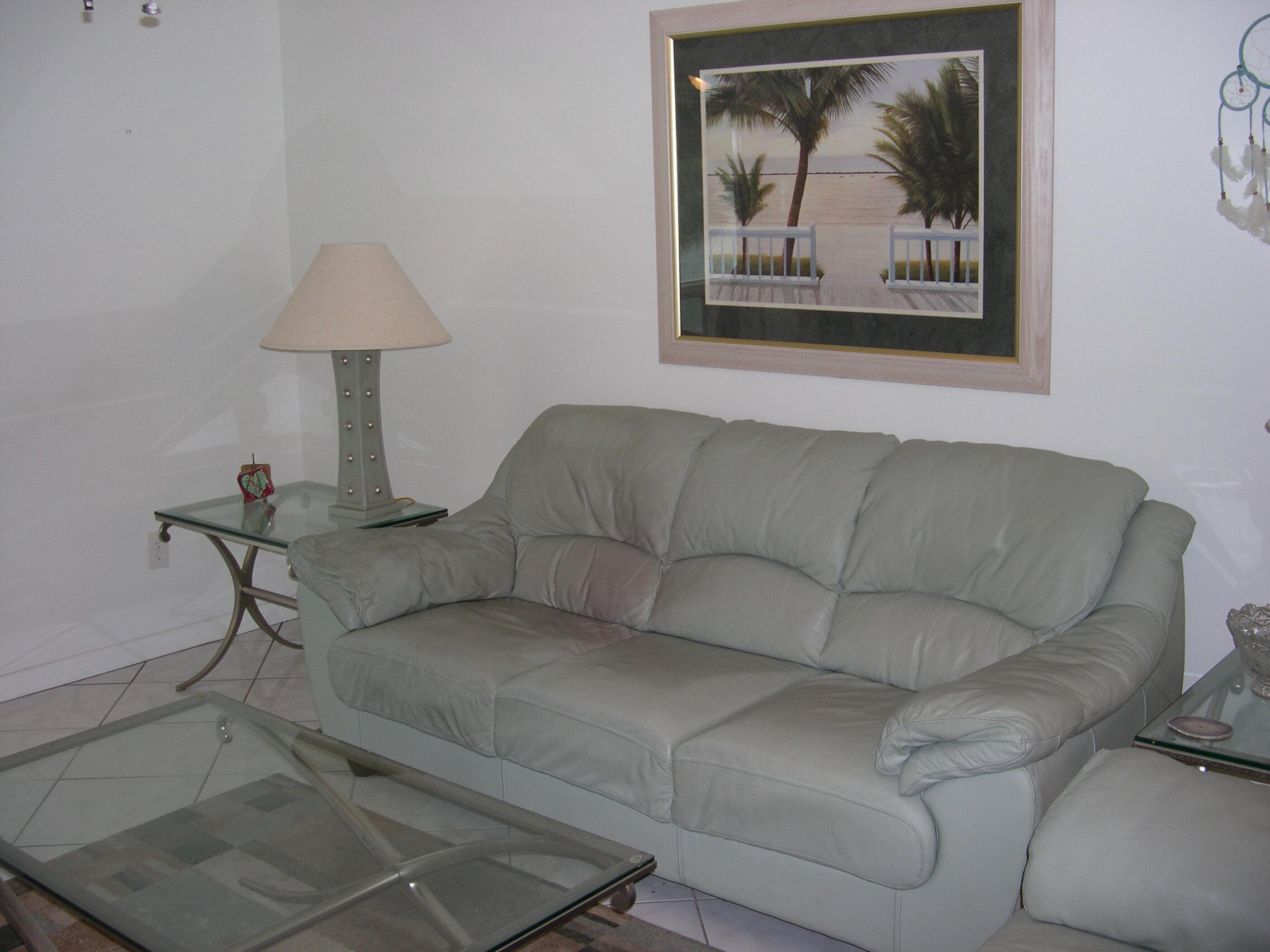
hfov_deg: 49.0
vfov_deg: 37.7
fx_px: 1394
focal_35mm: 38
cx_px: 635
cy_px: 476
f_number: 2.8
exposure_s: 1/60
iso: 100
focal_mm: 8
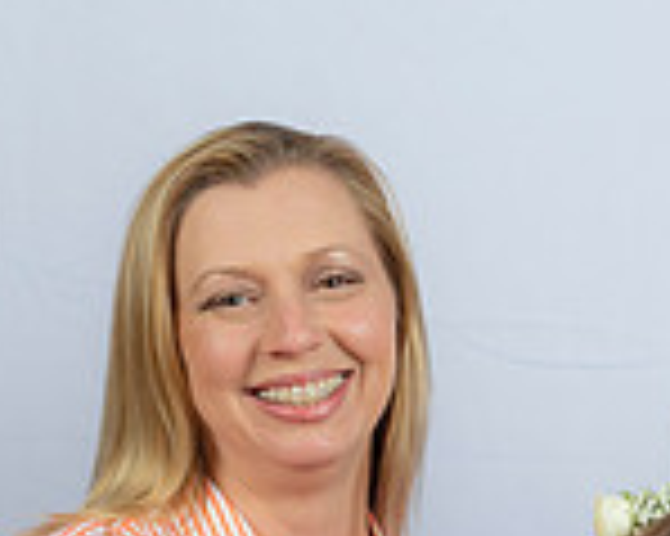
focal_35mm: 204
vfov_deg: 7.5
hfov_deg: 9.4
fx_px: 4043
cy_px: 698
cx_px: 769
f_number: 8
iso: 320
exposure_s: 1/200
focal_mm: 56
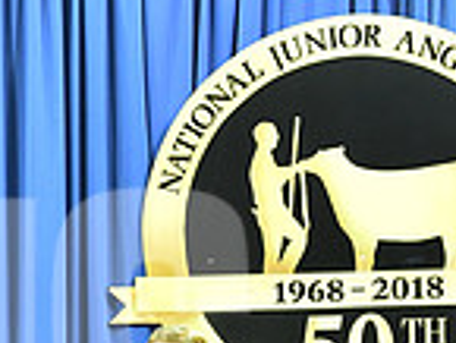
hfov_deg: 12.0
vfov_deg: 9.4
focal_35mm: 154
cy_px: 481
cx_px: -318
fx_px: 2030
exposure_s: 1/160
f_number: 5
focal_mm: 40
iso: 3200
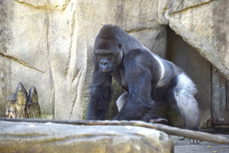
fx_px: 1909
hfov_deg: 6.9
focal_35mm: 300
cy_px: 76
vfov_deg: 4.6
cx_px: 114
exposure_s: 1/640
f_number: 5.6
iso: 800
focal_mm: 300
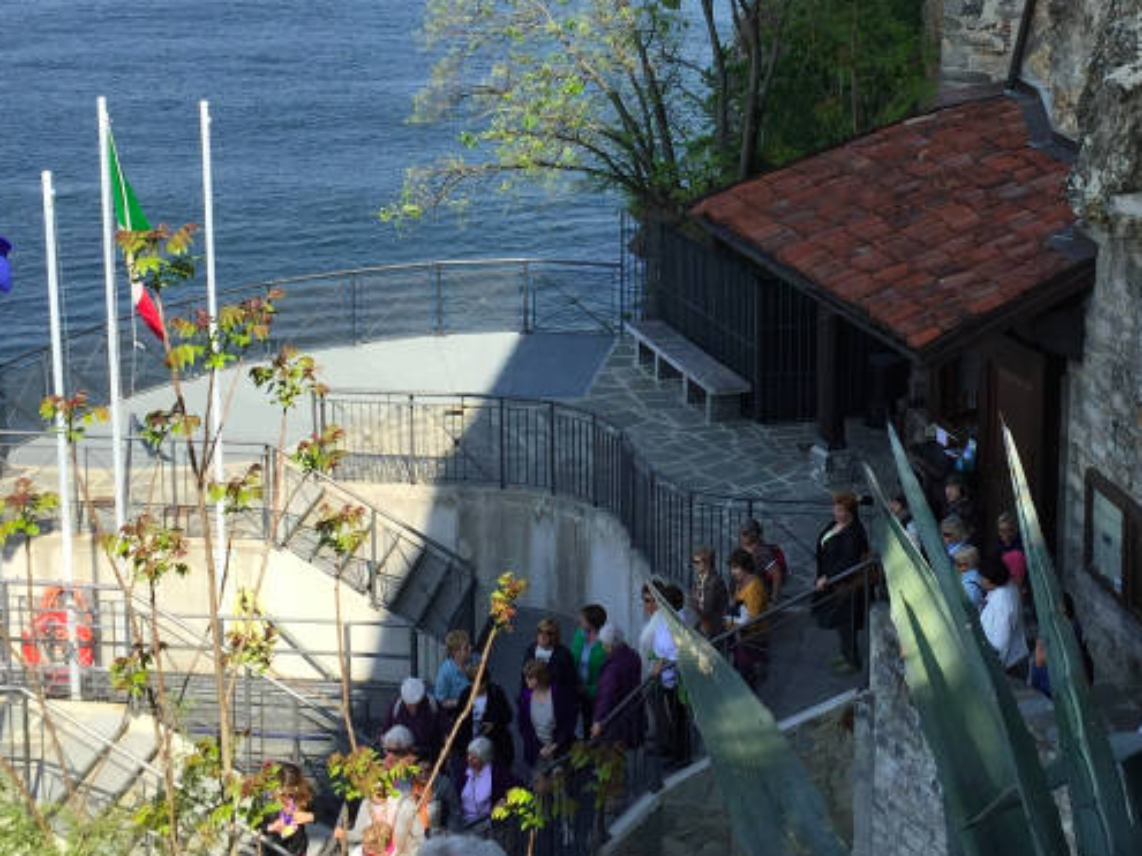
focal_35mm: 60
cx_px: 777
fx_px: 1979
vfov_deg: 23.9
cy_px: 132
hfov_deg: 31.9
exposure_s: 1/1276
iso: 32
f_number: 2.2
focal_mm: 4.15
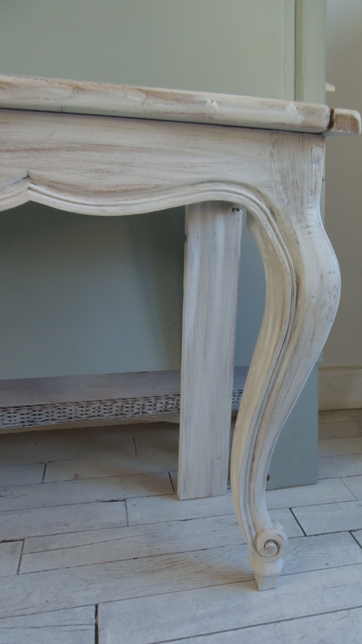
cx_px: 208
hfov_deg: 42.8
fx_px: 461
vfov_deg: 69.8
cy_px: 330
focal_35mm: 27
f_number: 2.9
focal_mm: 4.3
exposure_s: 1/30
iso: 100
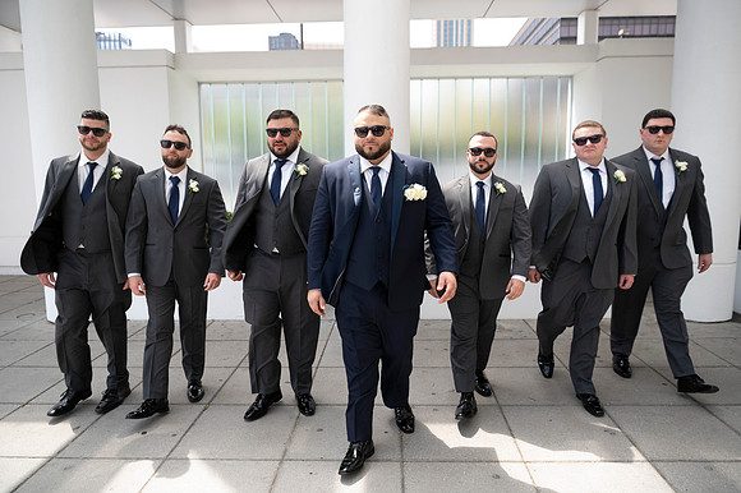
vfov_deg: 53.1
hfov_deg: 73.8
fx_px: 494
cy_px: 246
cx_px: 370
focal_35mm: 24
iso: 50
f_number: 2.8
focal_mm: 24
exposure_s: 1/250
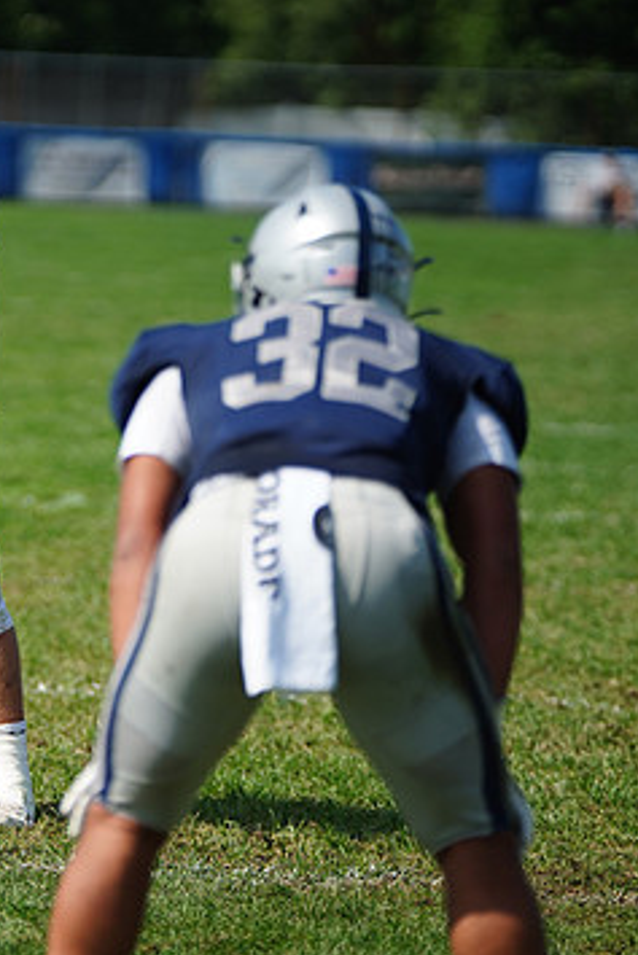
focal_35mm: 322
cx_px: -97
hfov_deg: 4.3
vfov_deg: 6.4
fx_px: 8551
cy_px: 448
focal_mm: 197
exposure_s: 1/5000
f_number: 2.8
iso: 400
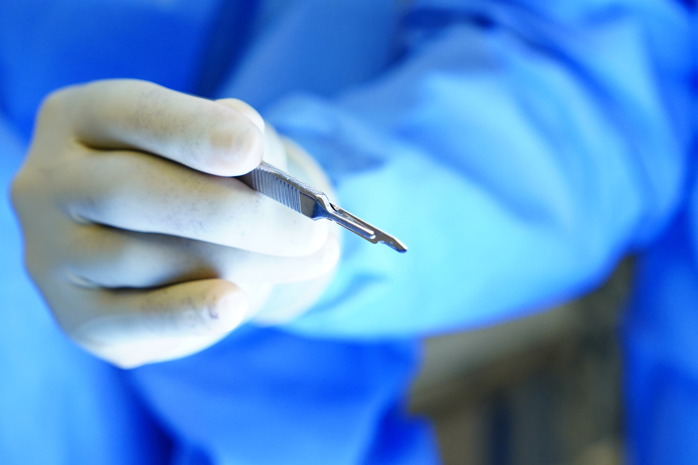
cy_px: 232
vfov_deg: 14.1
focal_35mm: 97
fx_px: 1881
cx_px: 349
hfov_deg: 21.0
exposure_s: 1/500
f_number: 4
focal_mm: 65
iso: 2000
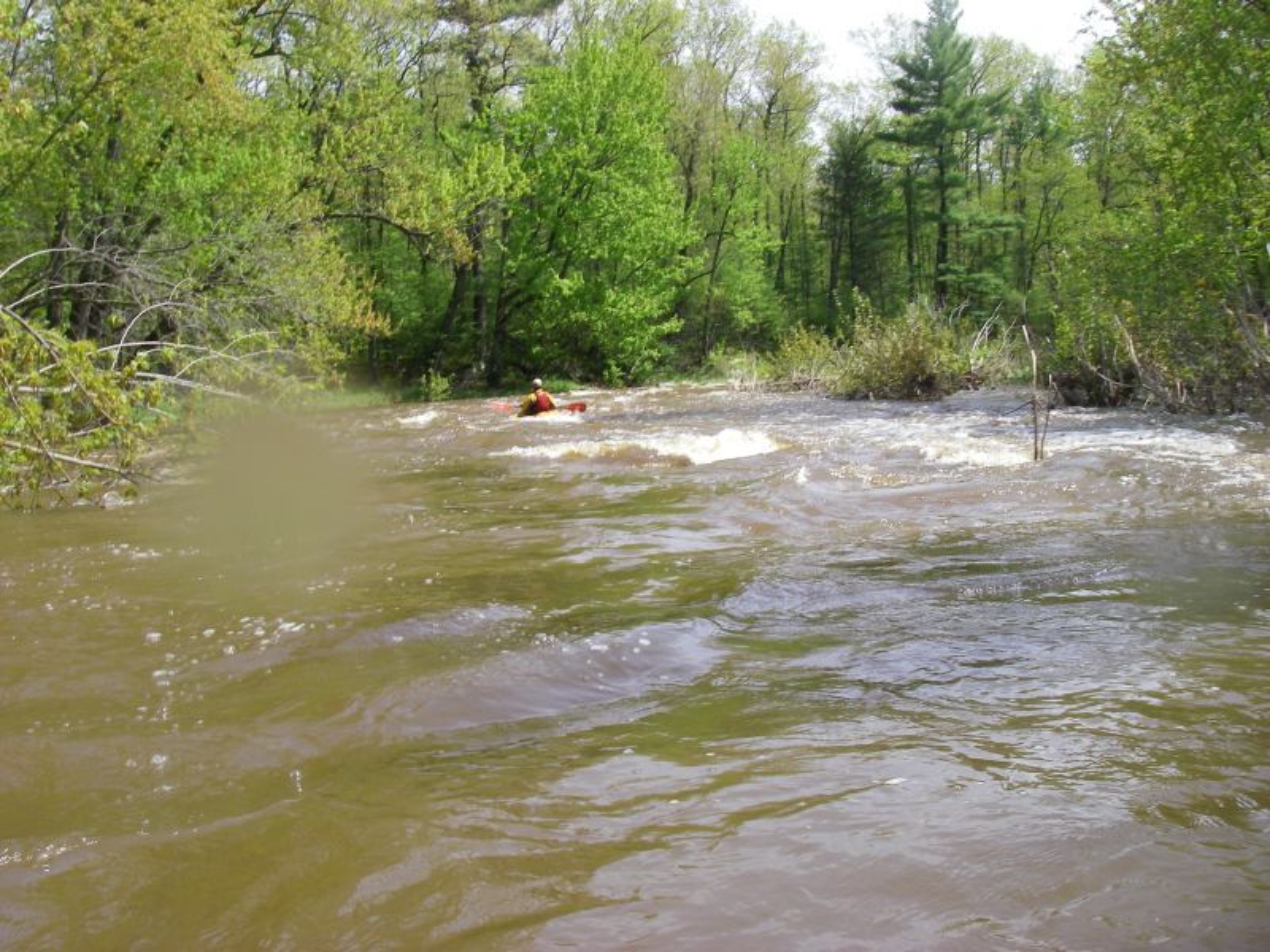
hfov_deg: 49.0
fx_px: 1394
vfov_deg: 37.7
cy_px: 476
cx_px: 635
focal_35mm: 38
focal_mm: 6.3
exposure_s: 1/125
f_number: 6.6
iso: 64
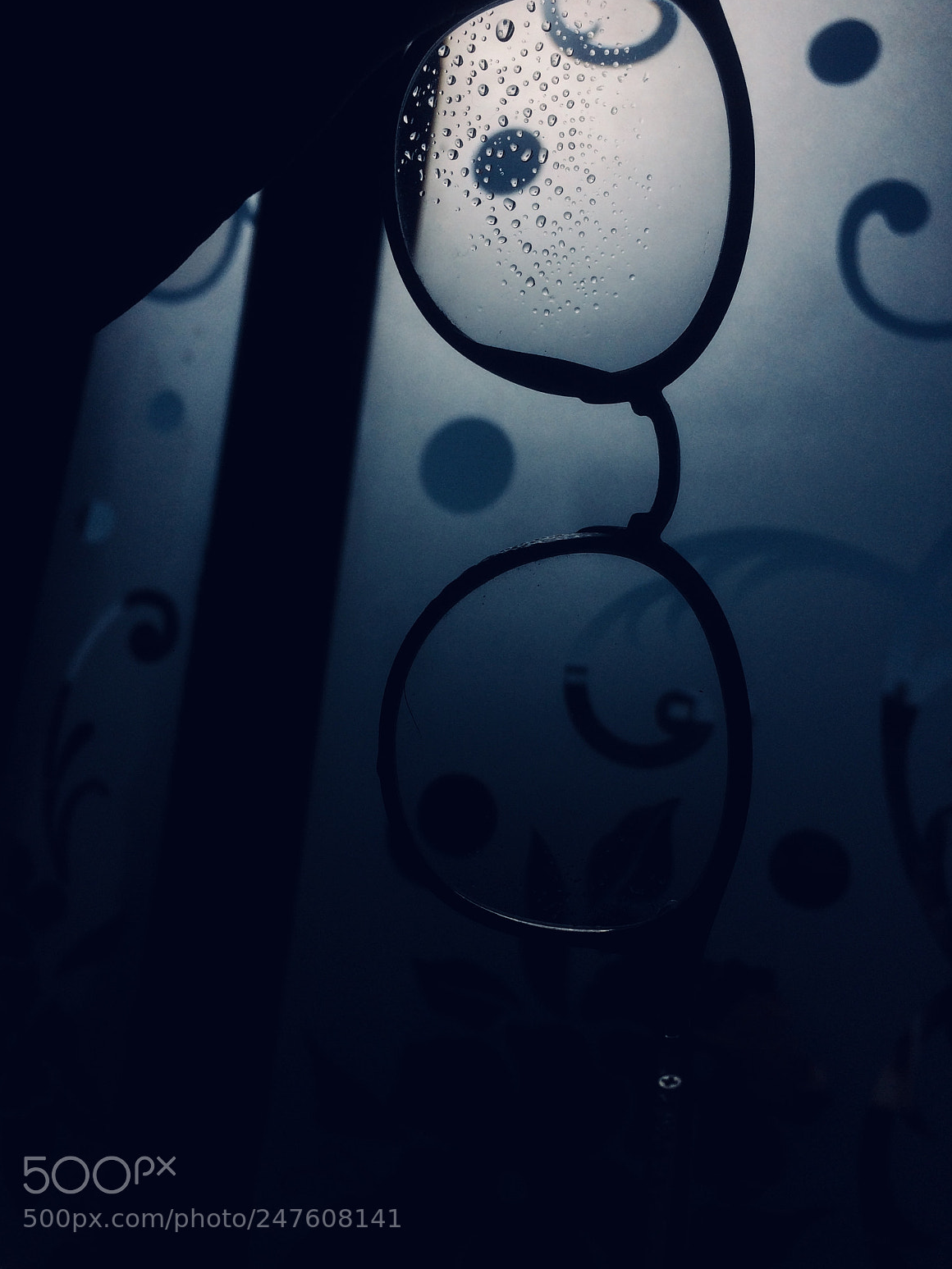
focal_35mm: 30
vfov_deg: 60.0
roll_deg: -7.0
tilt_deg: +2.7
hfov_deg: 46.8
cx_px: 465
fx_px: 1100
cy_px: 627
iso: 32
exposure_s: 1/41667
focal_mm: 4.15
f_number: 2.2
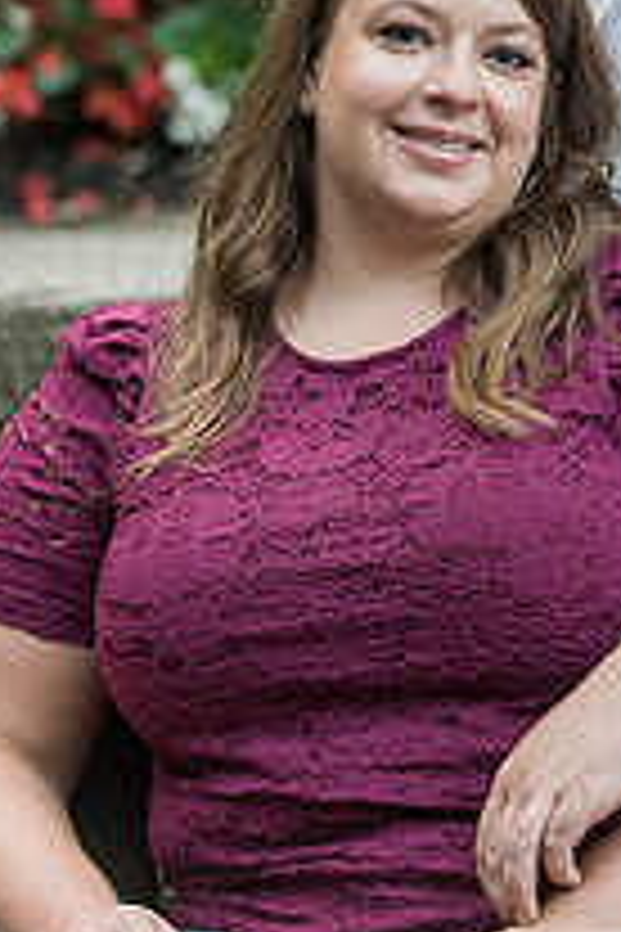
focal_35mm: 222
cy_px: 95
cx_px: 576
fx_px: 5744
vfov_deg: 9.2
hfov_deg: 6.2
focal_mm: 102
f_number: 3.2
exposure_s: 1/320
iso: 800
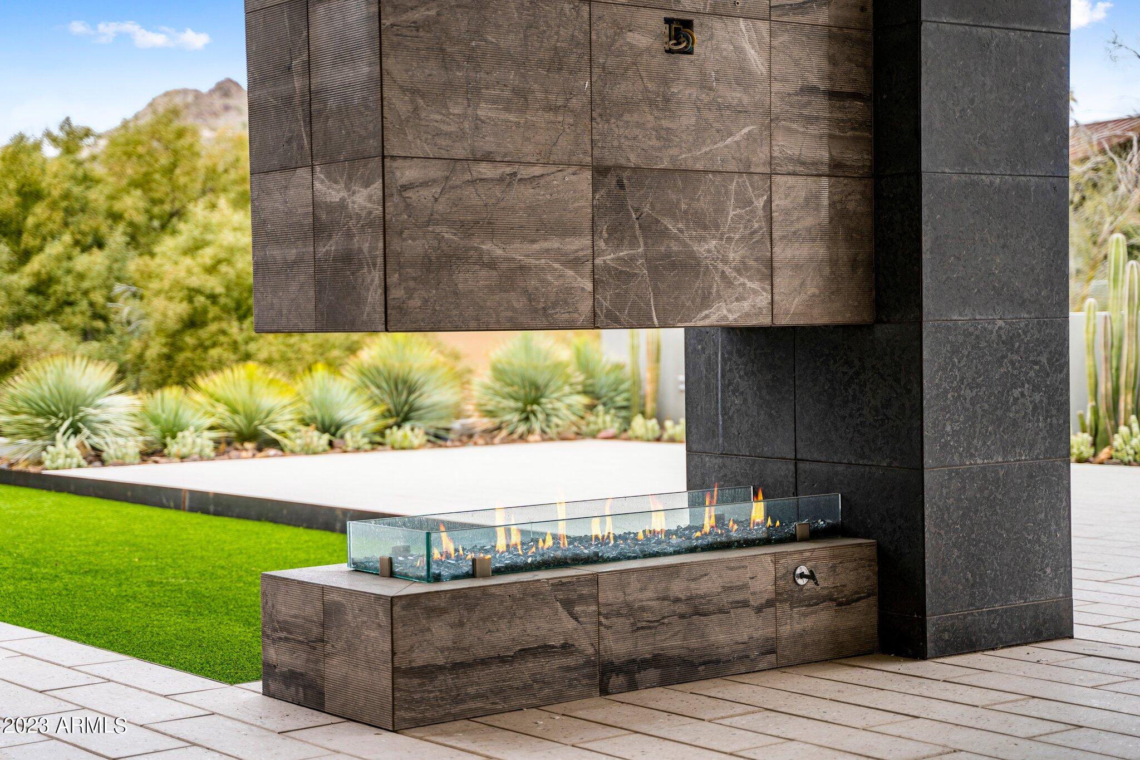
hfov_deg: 33.4
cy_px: 380
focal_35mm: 60
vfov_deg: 22.6
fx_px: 1900
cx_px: 570
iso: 400
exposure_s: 1/1250
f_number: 2.8
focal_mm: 60
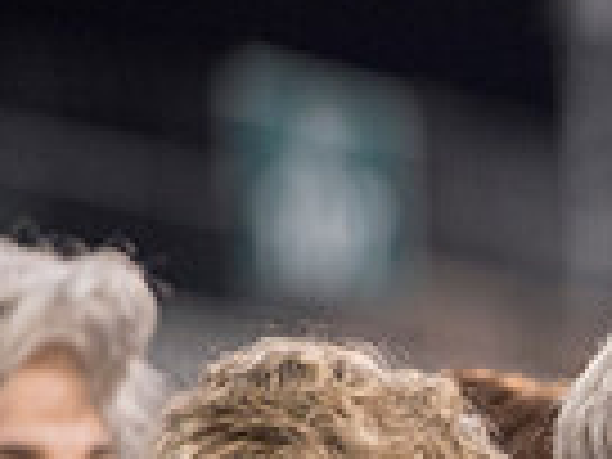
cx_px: 1251
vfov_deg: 1.9
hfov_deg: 2.5
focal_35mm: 781
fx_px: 13808
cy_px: 736
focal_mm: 190
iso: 1000
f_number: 2.8
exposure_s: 1/320
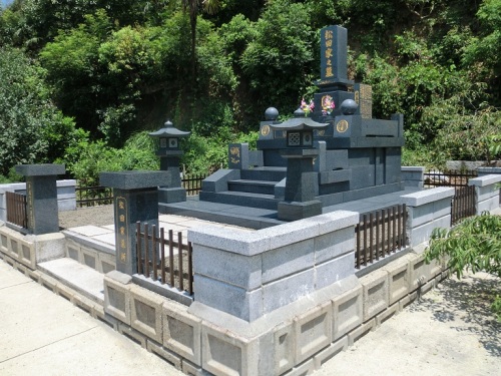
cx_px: 250
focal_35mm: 28
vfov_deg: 49.7
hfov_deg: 63.4
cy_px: 188
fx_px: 405
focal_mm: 5
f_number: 8.8
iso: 100
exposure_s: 1/160
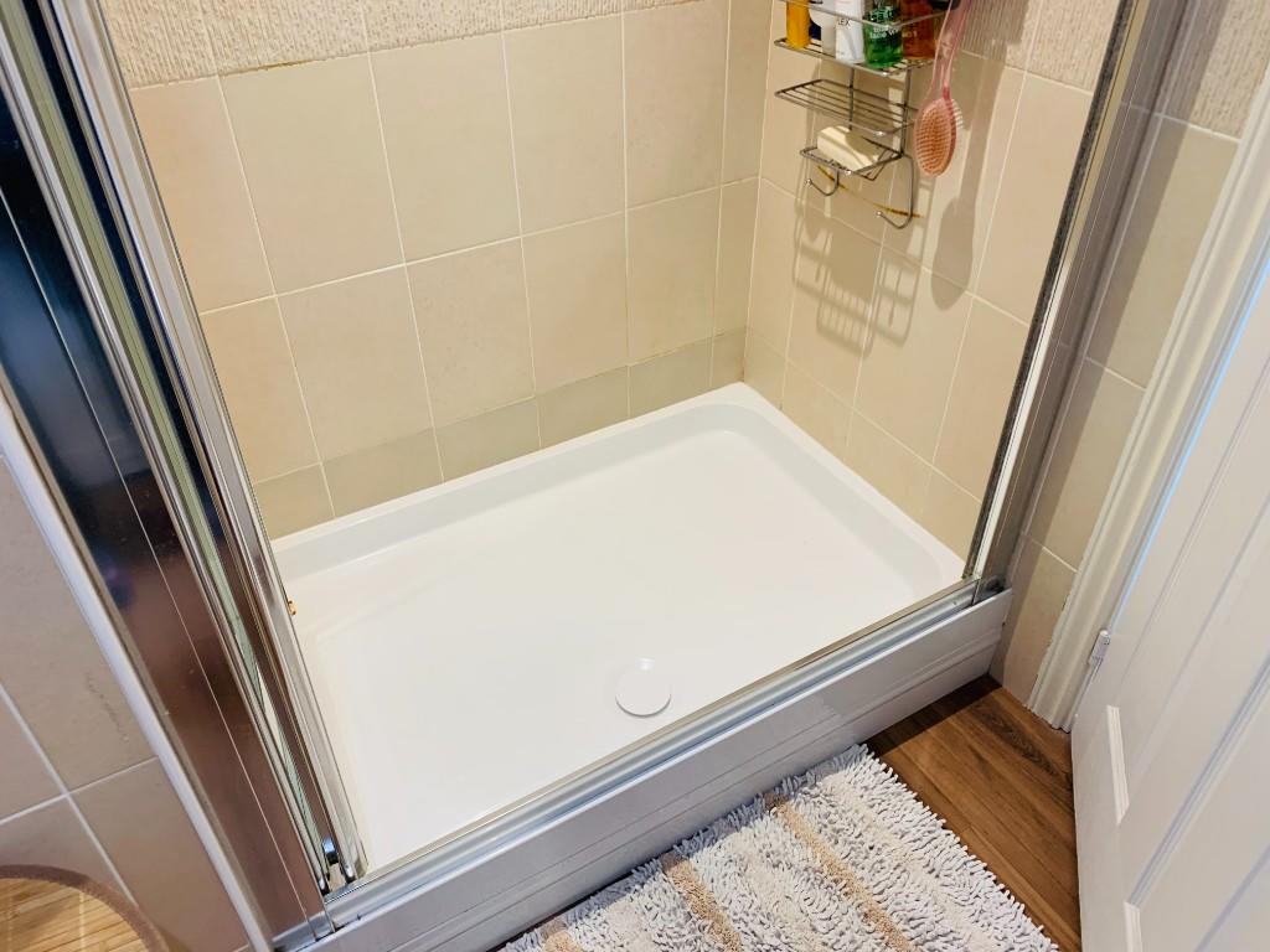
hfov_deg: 67.3
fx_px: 954
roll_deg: +1.4
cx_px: 635
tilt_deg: -39.6
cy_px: 476
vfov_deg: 53.1
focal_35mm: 26
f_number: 1.8
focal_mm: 4.25
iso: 160
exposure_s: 1/60
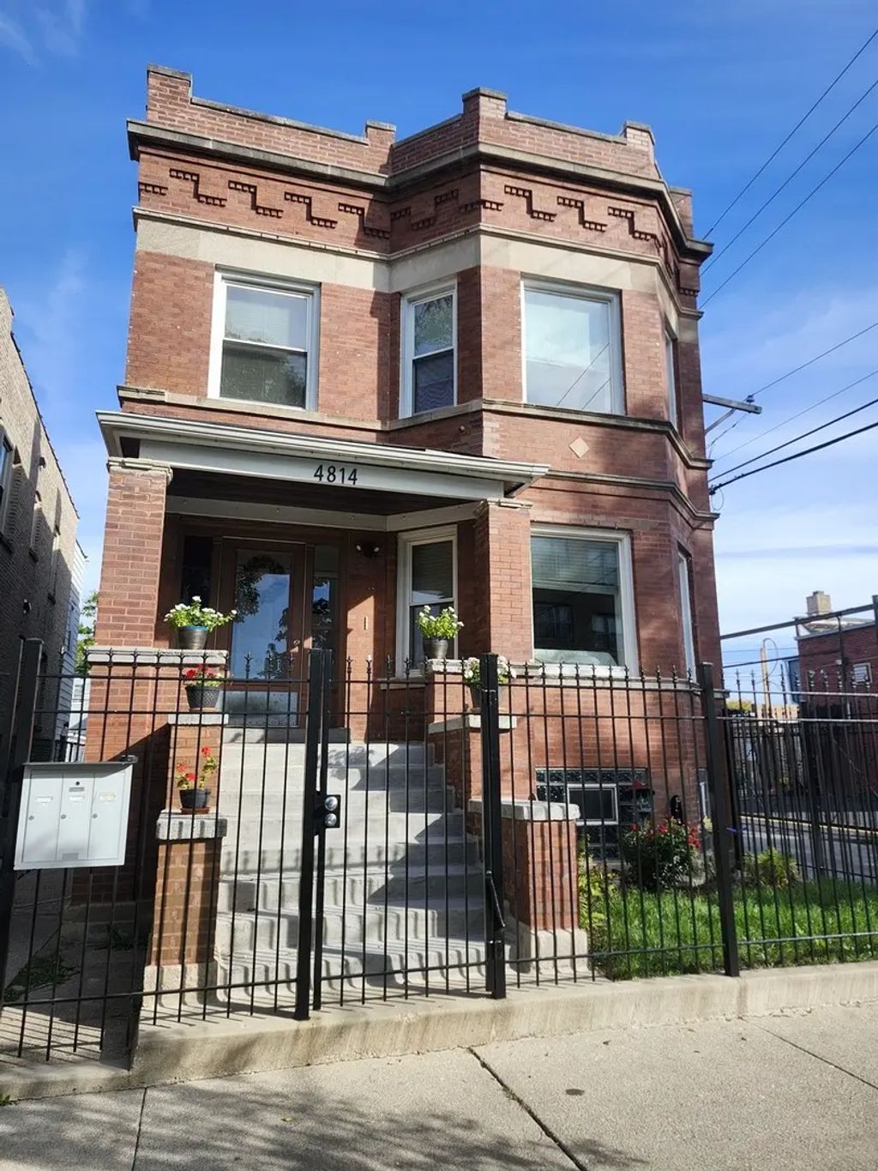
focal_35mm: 23
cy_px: 586
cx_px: 439
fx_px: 778
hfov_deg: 58.9
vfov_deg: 73.9
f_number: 1.8
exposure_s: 1/775
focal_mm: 5.54
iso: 25
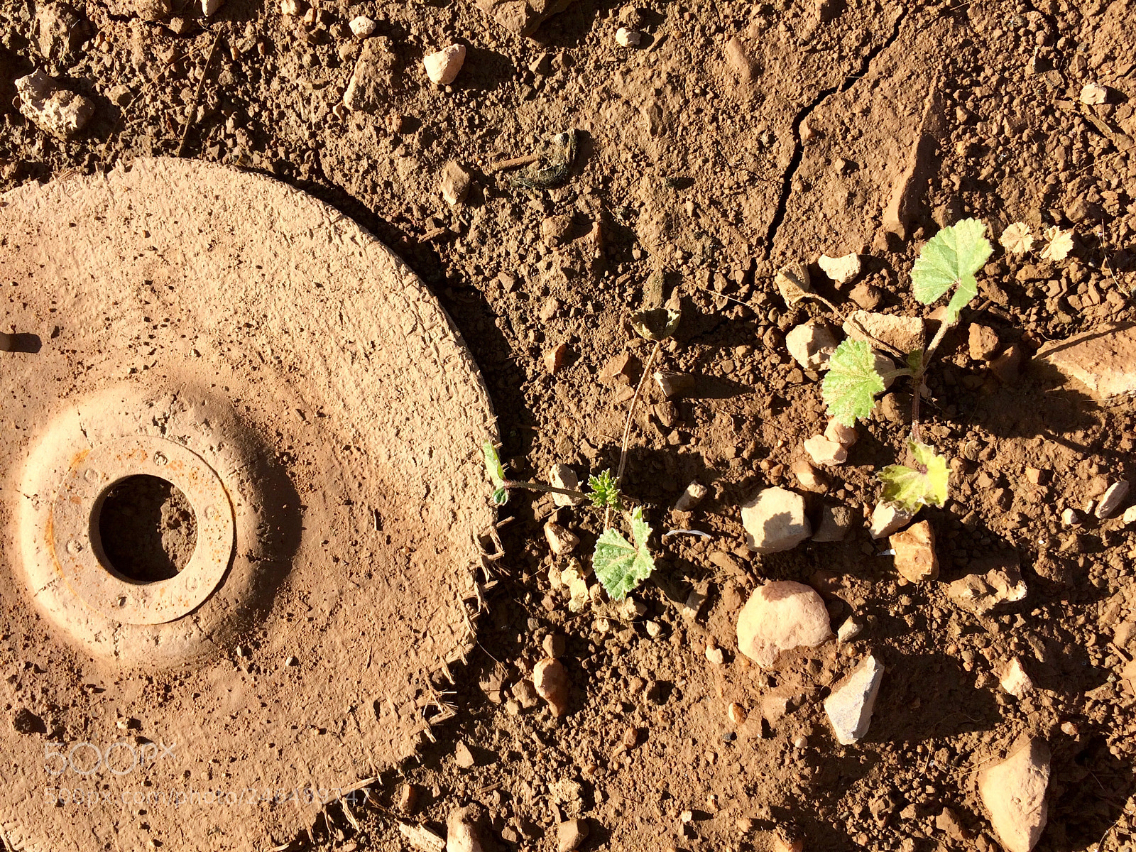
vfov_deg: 48.2
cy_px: 426
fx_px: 952
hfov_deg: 61.7
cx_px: 568
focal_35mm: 29
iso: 32
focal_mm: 4.15
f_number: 2.2
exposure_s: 1/1172
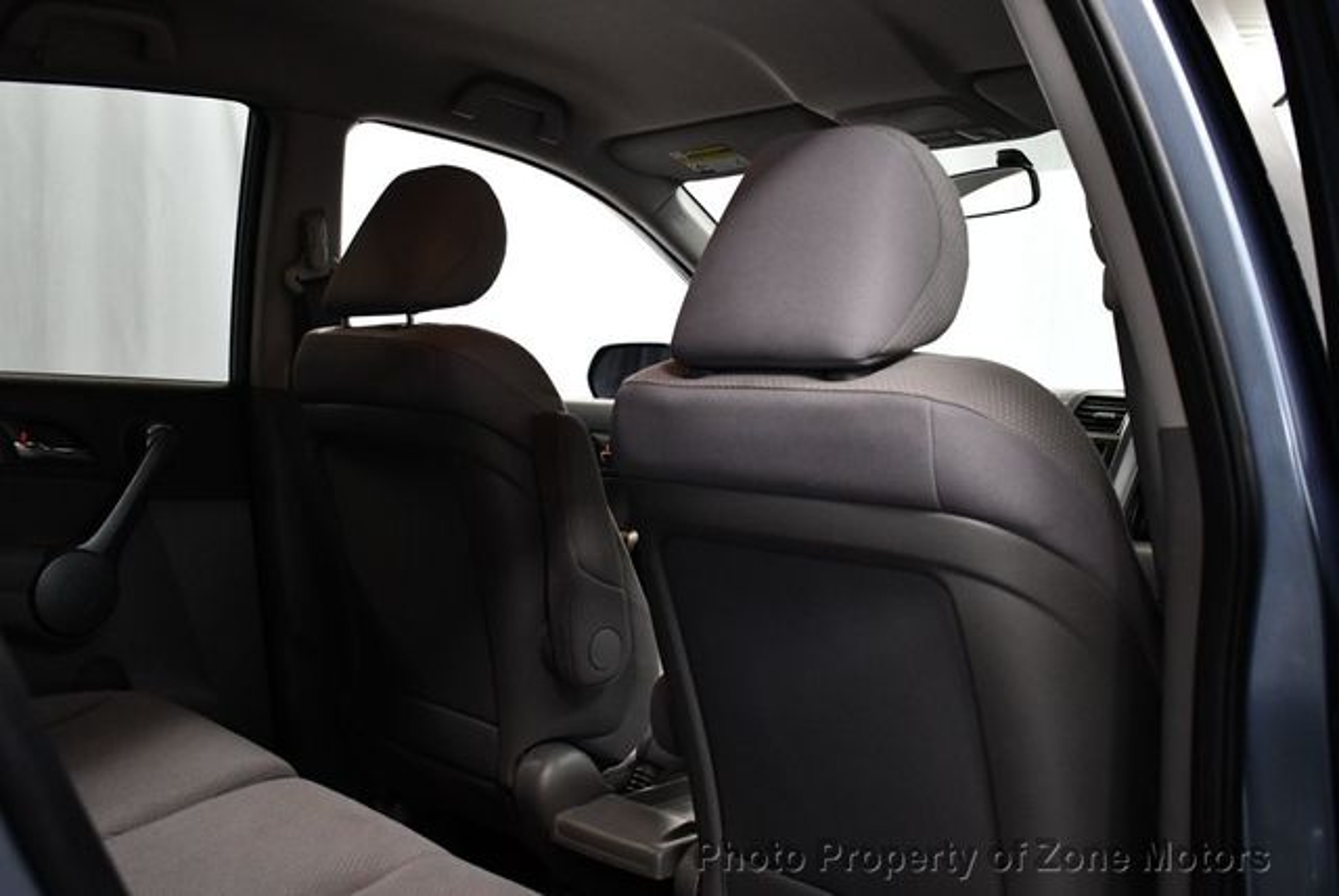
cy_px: 448
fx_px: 1340
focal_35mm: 36
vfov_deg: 36.9
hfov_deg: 53.1
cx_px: 670
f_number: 3.5
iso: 2200
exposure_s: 1/125
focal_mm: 18
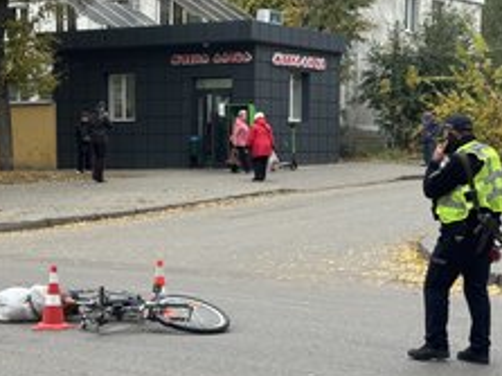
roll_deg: +0.4
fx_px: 1246
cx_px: 182
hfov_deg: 22.7
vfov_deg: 17.1
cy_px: 257
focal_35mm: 86
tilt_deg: -4.8
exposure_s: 1/470
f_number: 1.78
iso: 64
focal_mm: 6.76
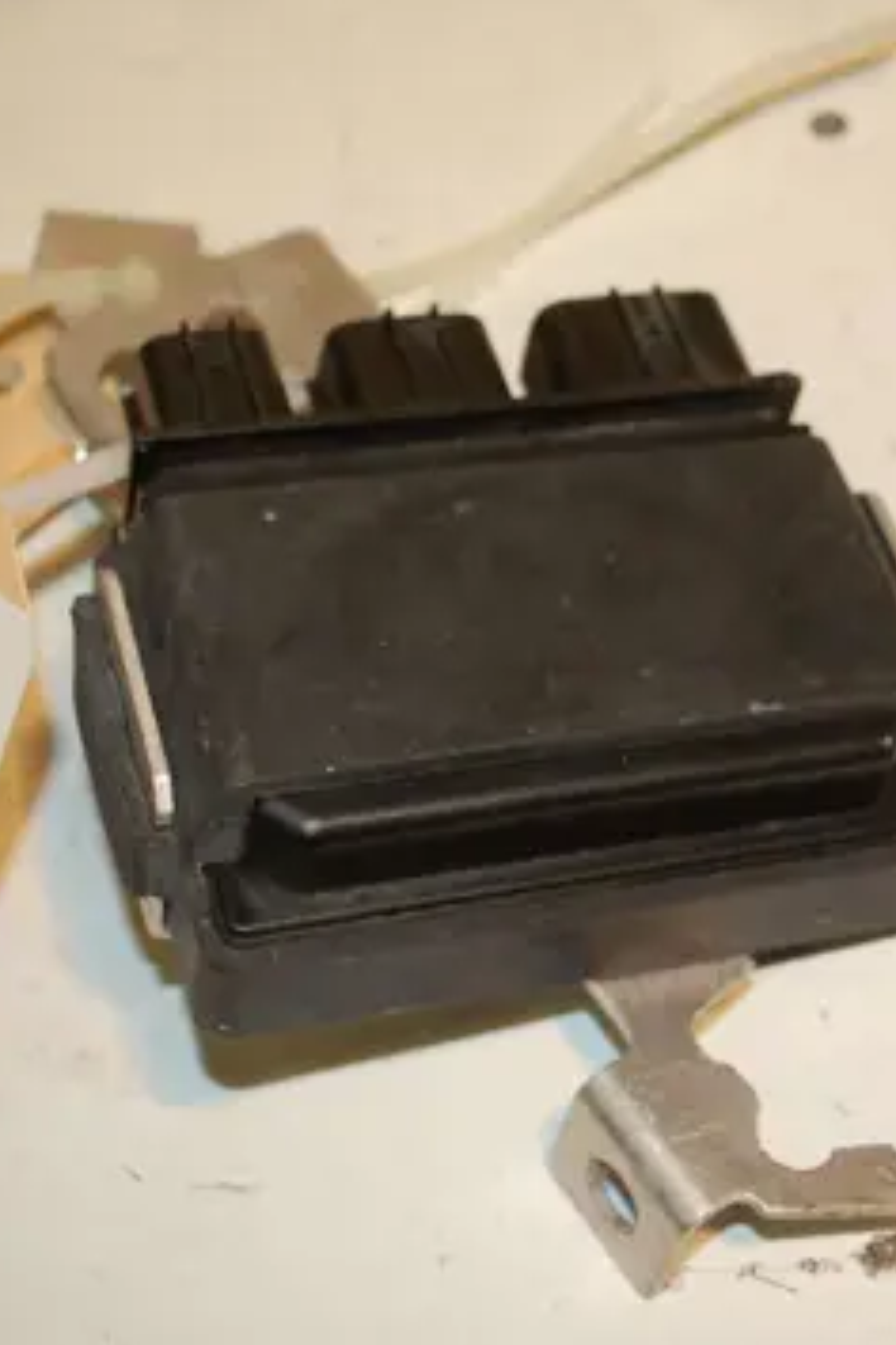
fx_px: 2576
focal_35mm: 69
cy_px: 665
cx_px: 632
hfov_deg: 19.6
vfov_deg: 29.2
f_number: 4.8
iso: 360
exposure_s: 1/60
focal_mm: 30
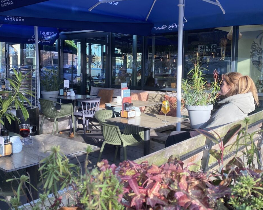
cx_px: 130
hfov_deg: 62.2
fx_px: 218
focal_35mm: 28
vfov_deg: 51.5
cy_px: 103
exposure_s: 1/504
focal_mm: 4.25
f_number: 1.8
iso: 32
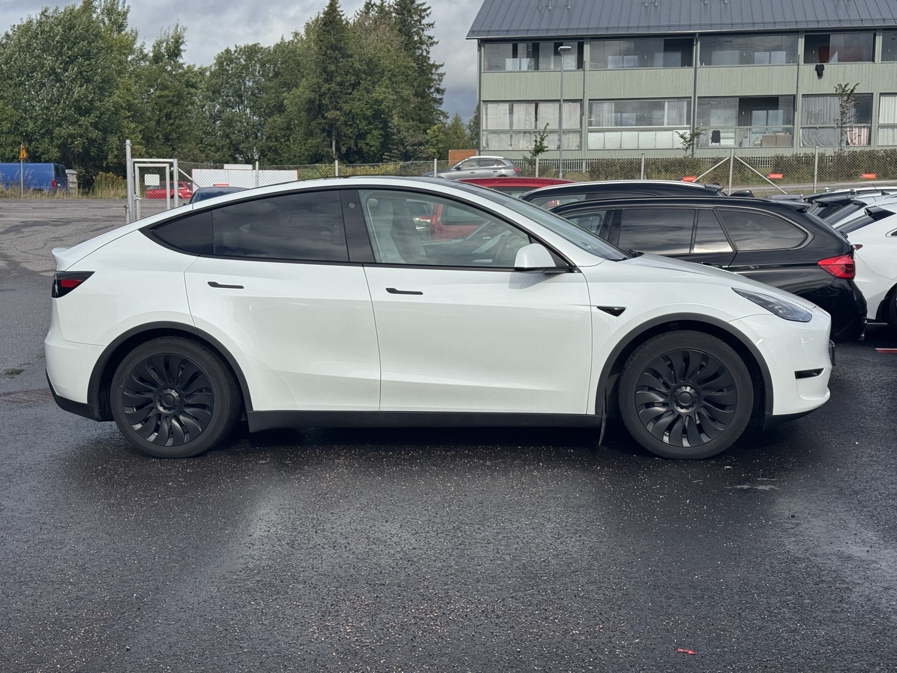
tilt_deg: -5.7
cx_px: 448
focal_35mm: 48
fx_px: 1244
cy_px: 336
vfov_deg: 30.3
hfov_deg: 39.7
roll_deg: +0.4
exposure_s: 1/4608
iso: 64
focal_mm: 6.76
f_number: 1.78
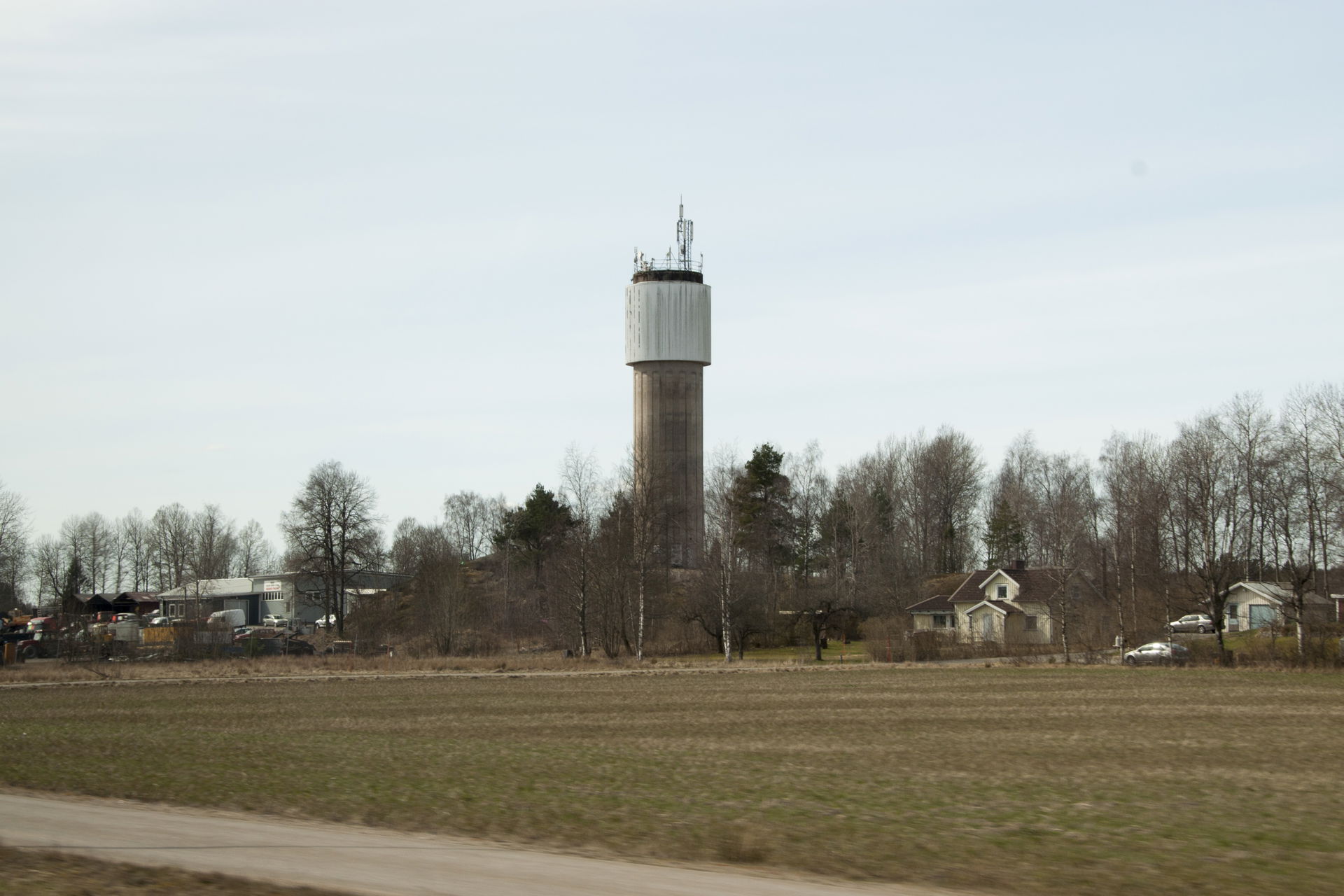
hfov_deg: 29.2
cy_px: 448
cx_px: 672
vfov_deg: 19.7
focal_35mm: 69
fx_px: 2576
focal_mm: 46
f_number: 10
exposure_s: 1/100
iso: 200
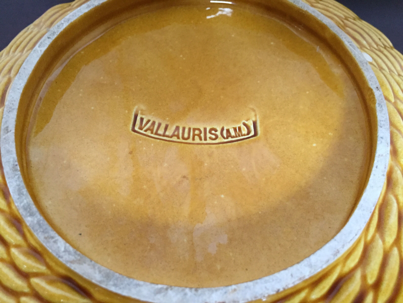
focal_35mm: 29
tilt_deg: -61.7
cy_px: 152
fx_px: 338
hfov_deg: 61.7
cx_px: 202
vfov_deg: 48.2
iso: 250
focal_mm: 4.15
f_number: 2.2
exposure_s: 1/20
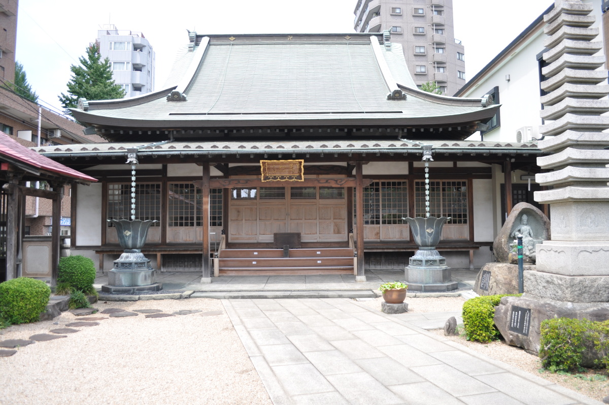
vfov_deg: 47.8
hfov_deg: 67.4
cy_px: 202
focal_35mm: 27
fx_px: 456
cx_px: 304
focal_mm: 18
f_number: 3.5
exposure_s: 1/400
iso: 200
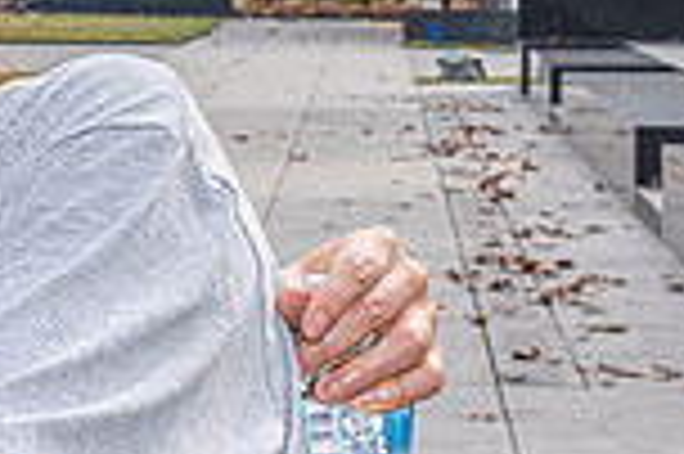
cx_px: -370
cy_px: -22
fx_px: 3454
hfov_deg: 10.9
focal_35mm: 182
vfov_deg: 7.5
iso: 500
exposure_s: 1/250
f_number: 11
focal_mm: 40
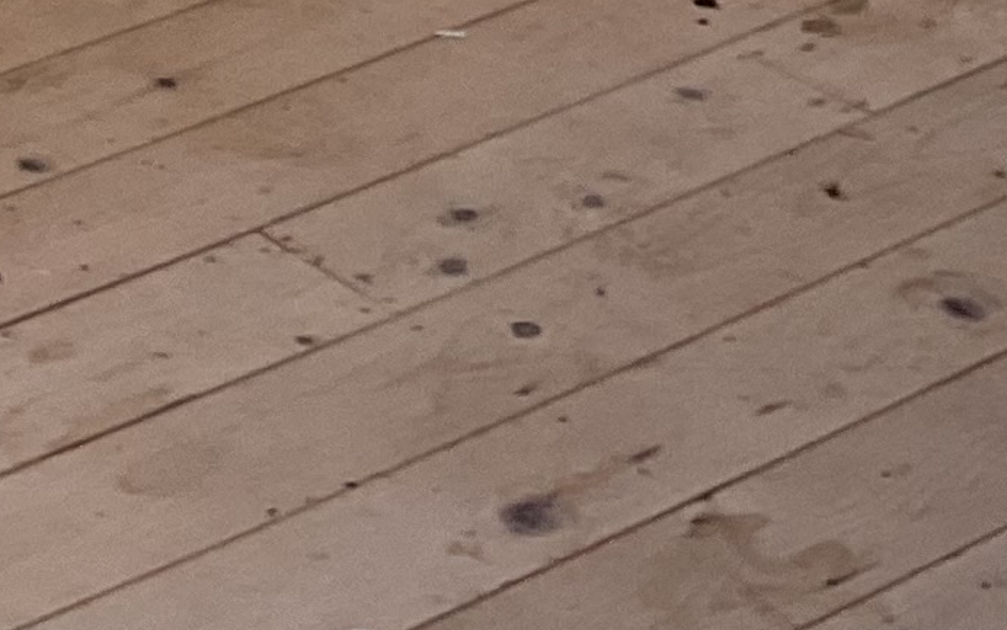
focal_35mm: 179
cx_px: -1091
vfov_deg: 6.4
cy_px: -1563
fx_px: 4914
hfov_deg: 10.6
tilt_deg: -9.3
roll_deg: +0.0
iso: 25
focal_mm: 3
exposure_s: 1/120
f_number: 1.8
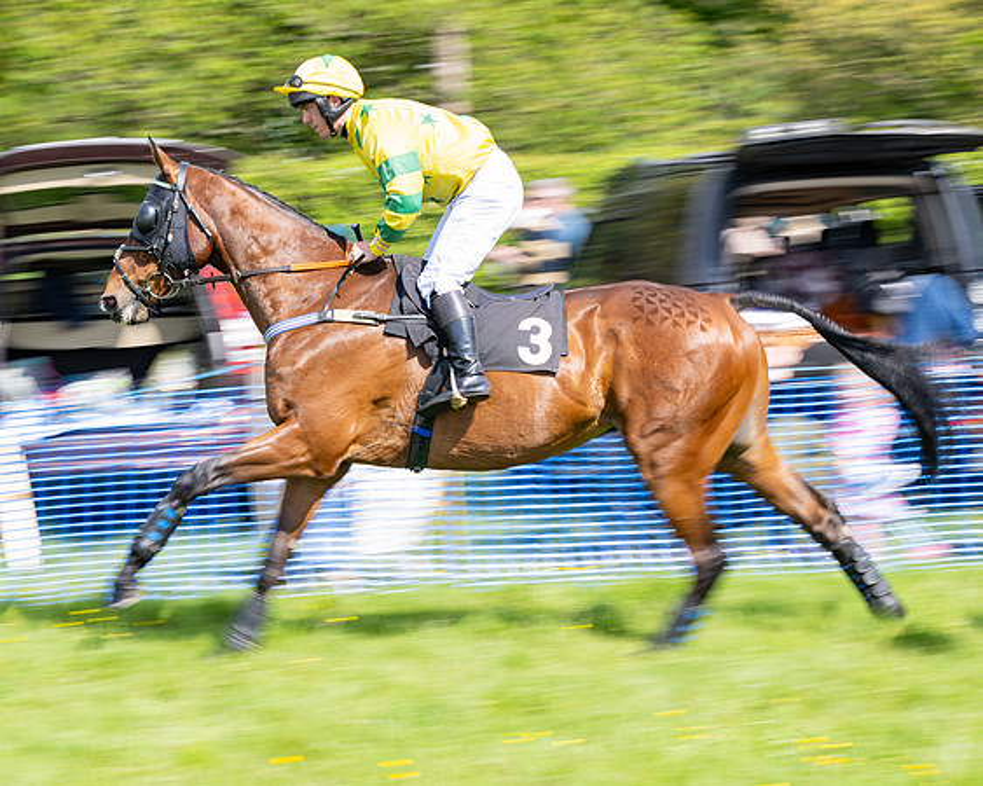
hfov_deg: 13.1
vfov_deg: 10.5
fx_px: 4279
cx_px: 420
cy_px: 388
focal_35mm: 147
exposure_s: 1/100
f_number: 8
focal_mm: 120
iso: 100
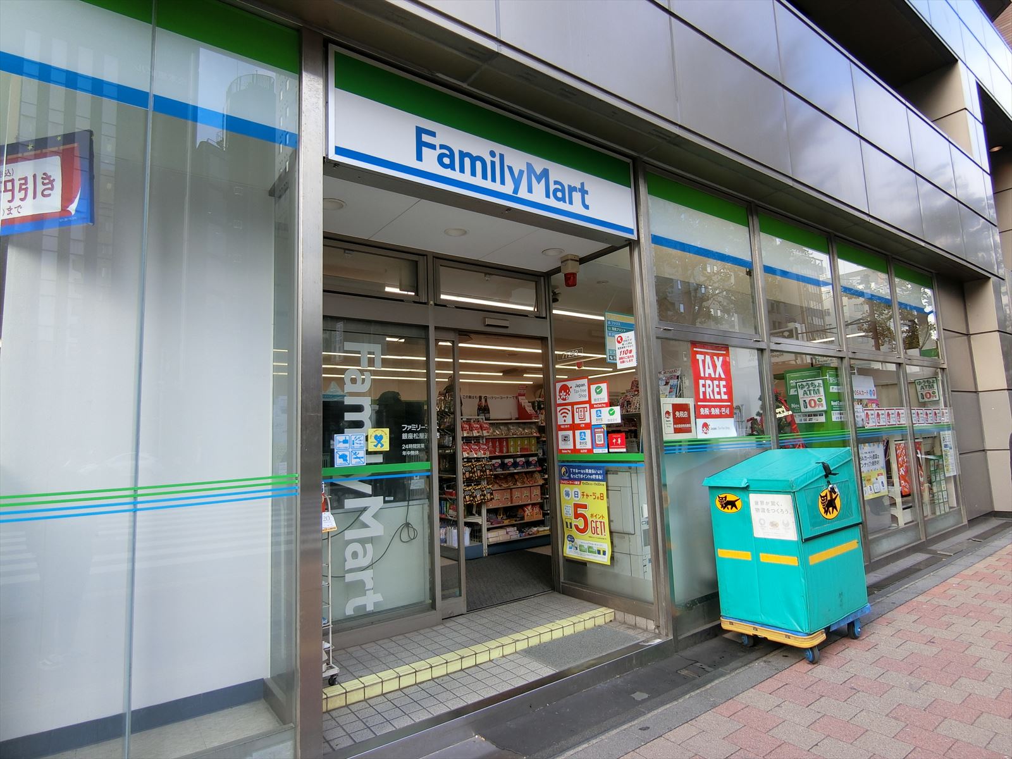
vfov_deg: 68.7
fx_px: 555
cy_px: 380
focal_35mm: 19
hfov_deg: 84.7
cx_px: 506
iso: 80
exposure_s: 1/250
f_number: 2.7
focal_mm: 4.06
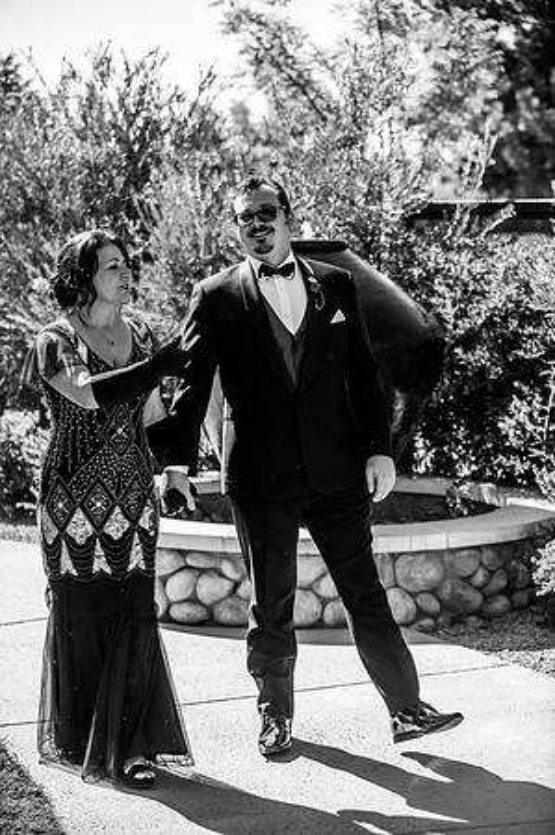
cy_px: 418
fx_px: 1900
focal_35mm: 82
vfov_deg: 24.8
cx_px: 278
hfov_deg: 16.6
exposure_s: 1/3200
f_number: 4
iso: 500
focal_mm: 82
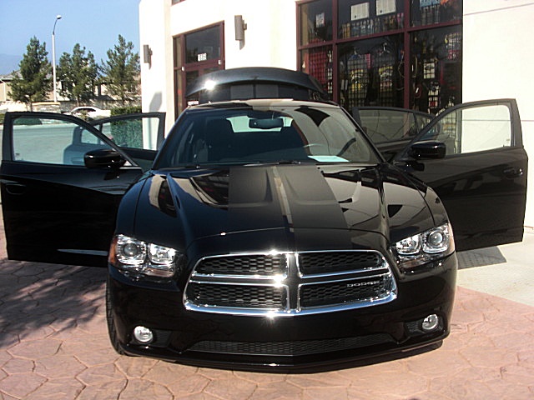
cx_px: 267
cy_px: 200
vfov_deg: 33.6
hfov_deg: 43.9
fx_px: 663
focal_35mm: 43
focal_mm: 7.6
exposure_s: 1/500
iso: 50
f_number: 3.1
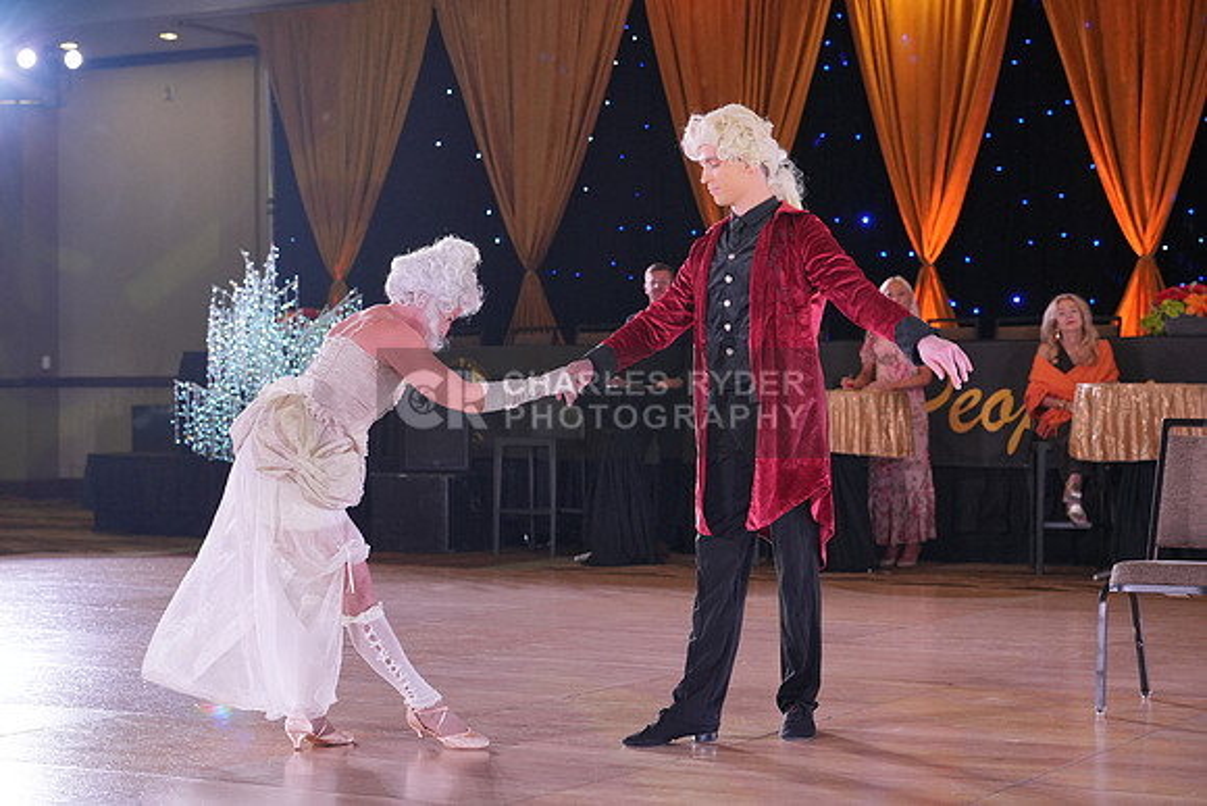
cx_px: 604
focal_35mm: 70
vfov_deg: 19.5
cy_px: 403
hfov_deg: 28.8
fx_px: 2347
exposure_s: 1/400
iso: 2000
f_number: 4
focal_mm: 70
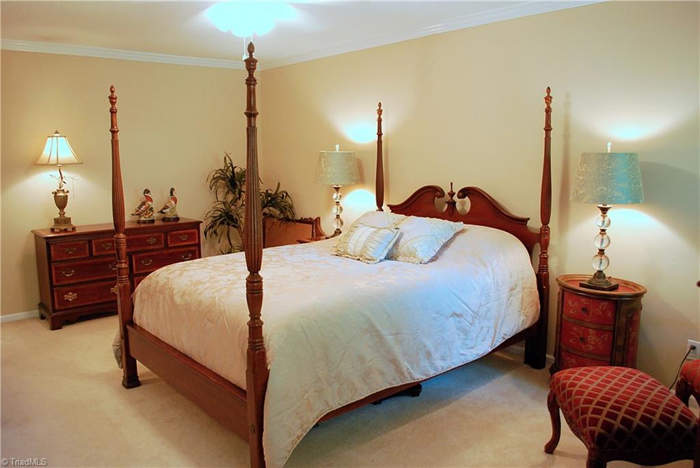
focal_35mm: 27
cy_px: 234
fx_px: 525
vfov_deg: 48.0
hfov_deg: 67.4
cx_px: 350
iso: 900
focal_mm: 18
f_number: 3.5
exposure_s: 1/30
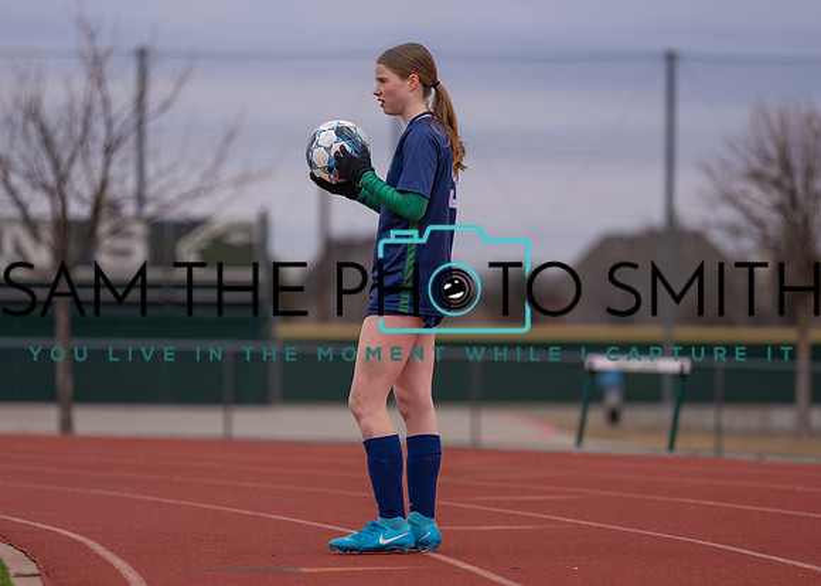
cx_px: 418
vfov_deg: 7.0
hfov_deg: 9.8
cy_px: 315
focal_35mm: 205
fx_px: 4783
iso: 250
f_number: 2.8
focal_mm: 182
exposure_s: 1/1000
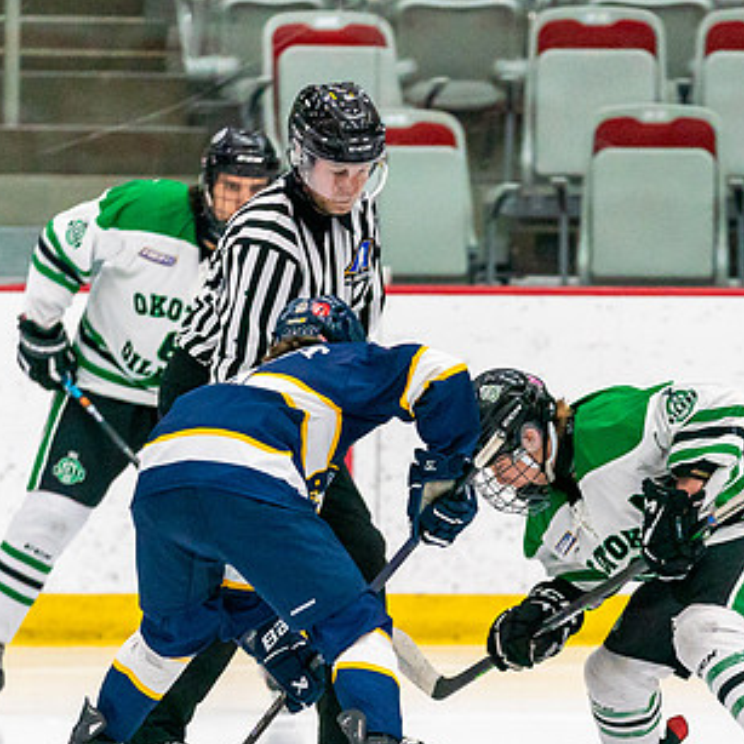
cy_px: 641
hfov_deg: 3.3
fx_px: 12961
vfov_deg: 3.3
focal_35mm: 533
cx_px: 457
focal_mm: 200
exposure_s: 1/1250
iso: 3200
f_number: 2.8
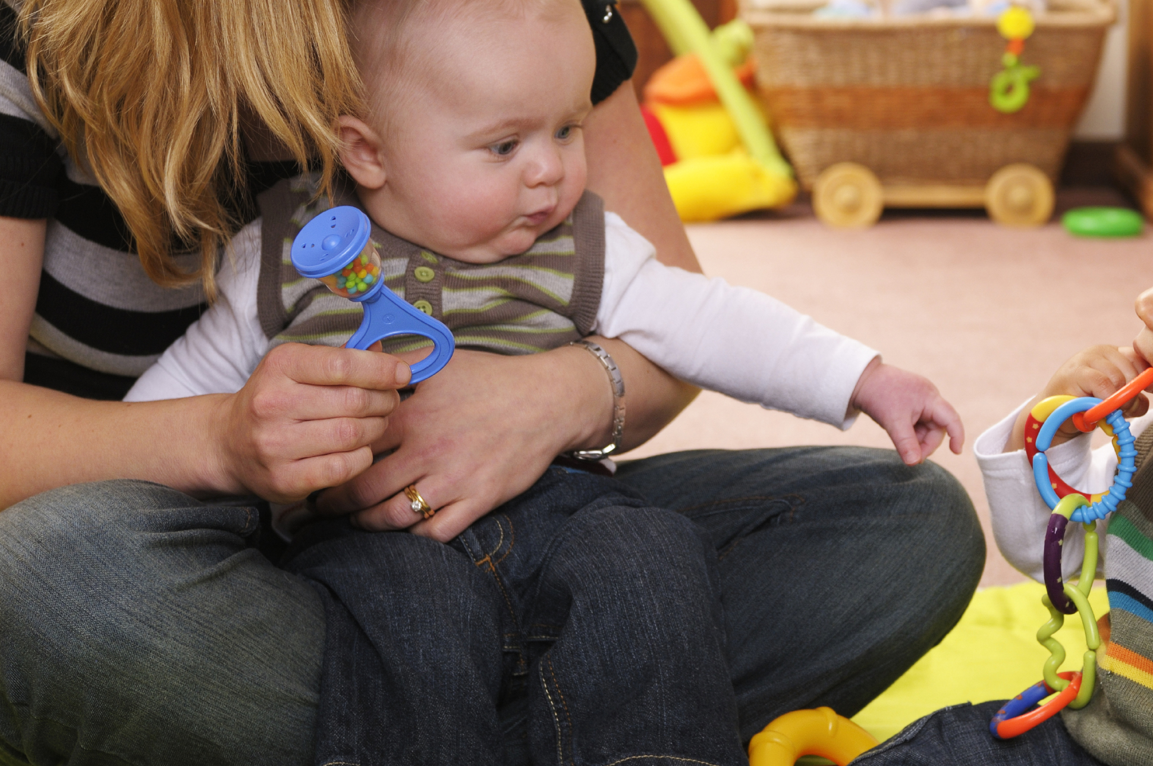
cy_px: 232
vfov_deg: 14.4
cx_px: 740
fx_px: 3029
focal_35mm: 95
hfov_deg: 21.5
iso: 200
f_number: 3.5
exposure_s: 1/15
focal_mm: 45
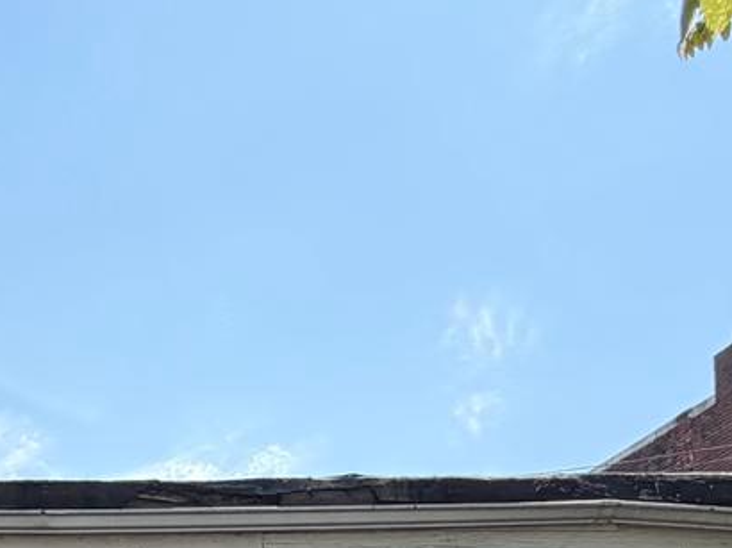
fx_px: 1479
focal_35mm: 70
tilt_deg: +0.6
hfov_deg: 24.7
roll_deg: +0.6
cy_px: 928
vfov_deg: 17.7
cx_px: -180
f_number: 2.2
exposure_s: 1/770
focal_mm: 2.22
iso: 40
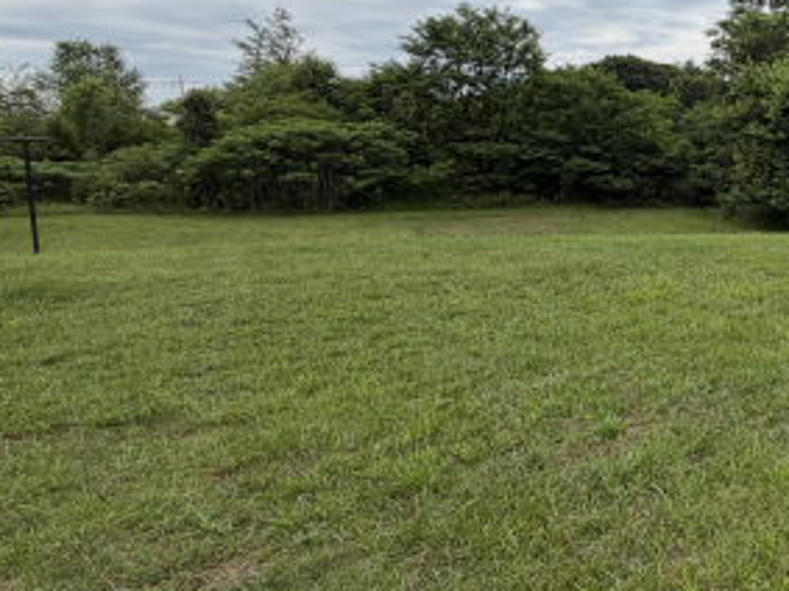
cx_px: 891
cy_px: 215
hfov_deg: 42.1
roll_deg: +1.3
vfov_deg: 42.5
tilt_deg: -6.4
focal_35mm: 33
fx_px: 752
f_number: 2.2
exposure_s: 1/820
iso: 20
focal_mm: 2.22
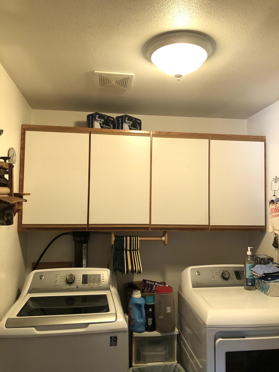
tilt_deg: +3.7
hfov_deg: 49.7
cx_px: 140
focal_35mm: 28
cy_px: 186
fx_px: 301
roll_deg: +0.2
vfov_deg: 63.4
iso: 64
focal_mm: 4
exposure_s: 1/15
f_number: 1.8
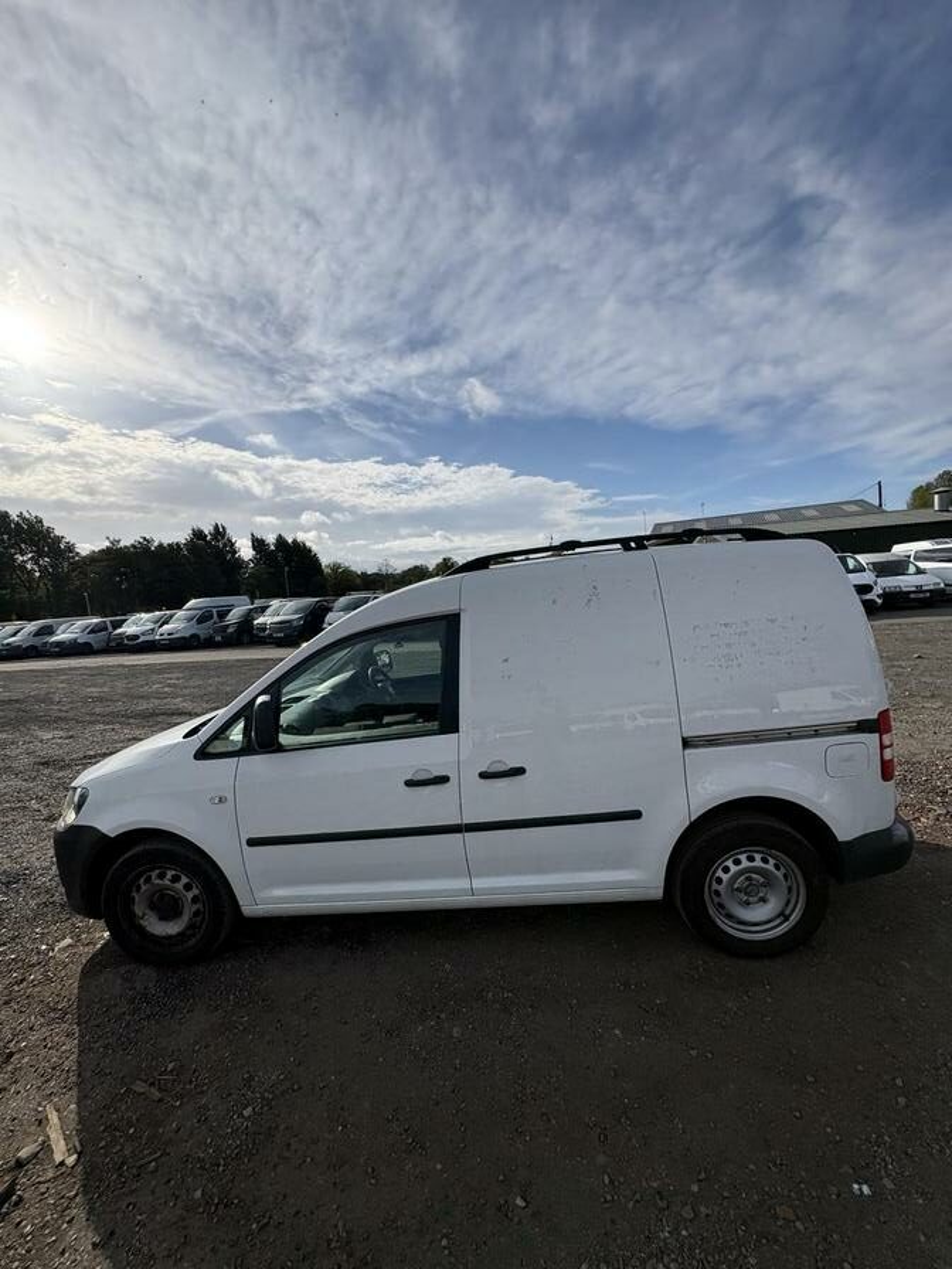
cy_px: 634
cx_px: 476
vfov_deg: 102.1
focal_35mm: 14
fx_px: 513
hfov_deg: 85.7
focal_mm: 2.22
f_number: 2.2
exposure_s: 1/4132
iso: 50
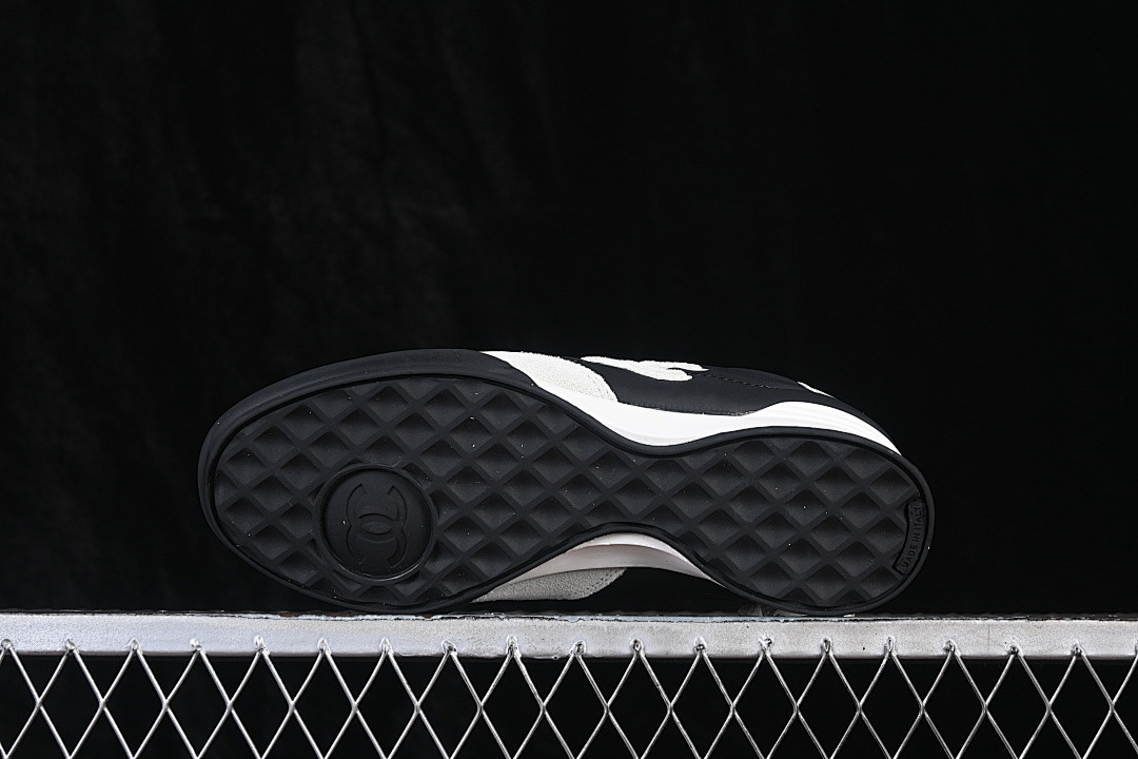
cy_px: 380
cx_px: 569
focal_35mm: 75
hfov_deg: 27.0
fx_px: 2371
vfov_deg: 18.2
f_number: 6.3
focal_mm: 50
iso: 160
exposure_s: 1/60
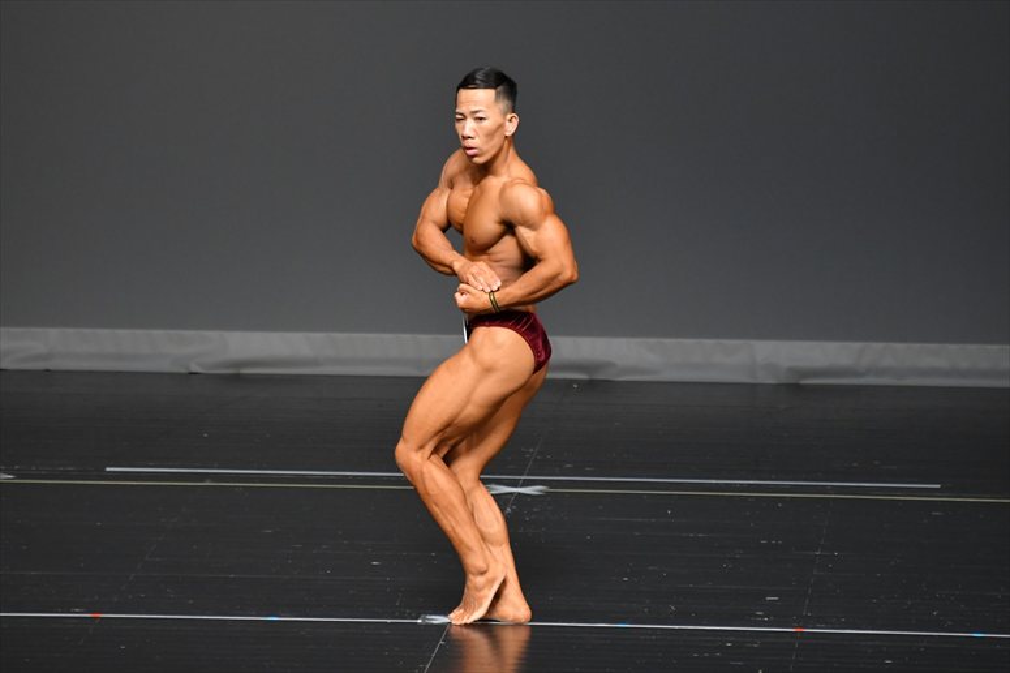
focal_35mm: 375
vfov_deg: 3.7
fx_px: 10516
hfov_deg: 5.5
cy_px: 336
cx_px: 505
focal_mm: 250
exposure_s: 1/400
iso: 2500
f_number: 5.6
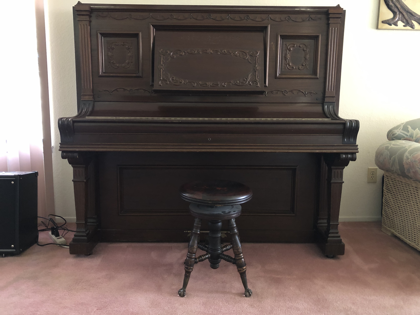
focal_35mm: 28
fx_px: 340
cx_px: 210
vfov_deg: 49.7
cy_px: 158
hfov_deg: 63.4
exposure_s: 1/4
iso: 125
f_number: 1.8
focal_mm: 3.99
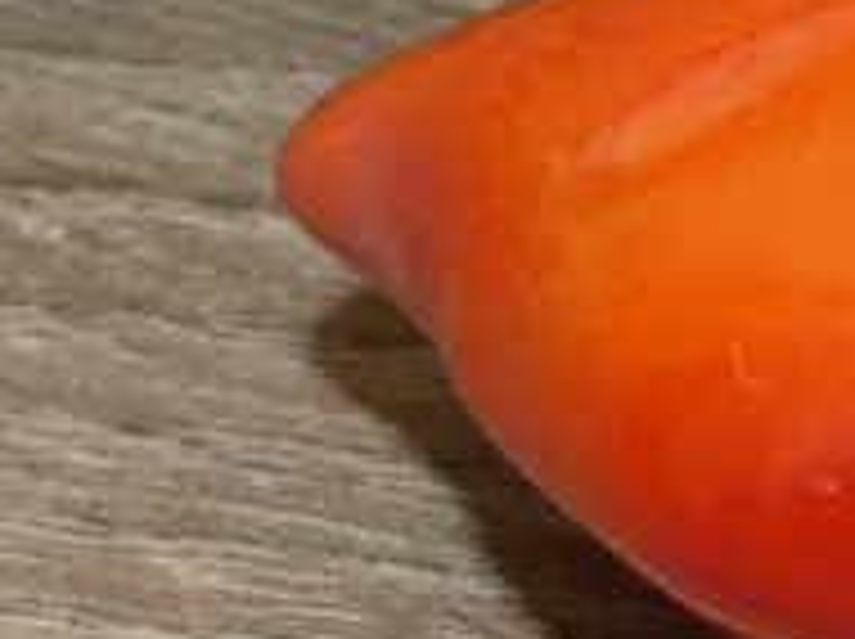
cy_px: 144
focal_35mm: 97
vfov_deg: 15.1
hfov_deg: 16.2
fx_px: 2393
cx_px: 1656
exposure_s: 1/125
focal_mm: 4.1
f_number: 3
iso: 320
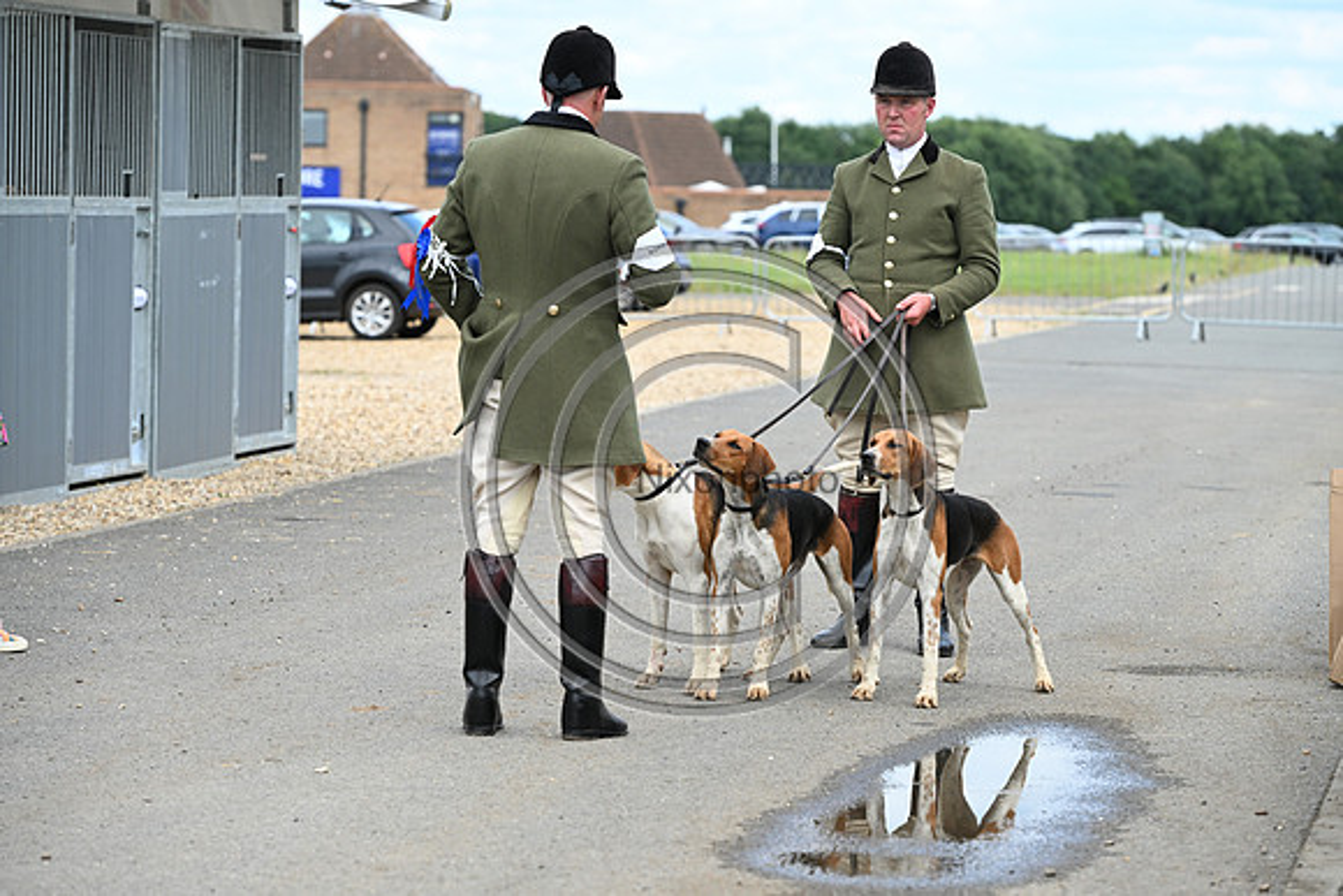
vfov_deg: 9.8
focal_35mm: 140
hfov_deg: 14.7
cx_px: 672
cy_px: 448
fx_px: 5224
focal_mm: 140
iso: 450
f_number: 5
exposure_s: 1/1000
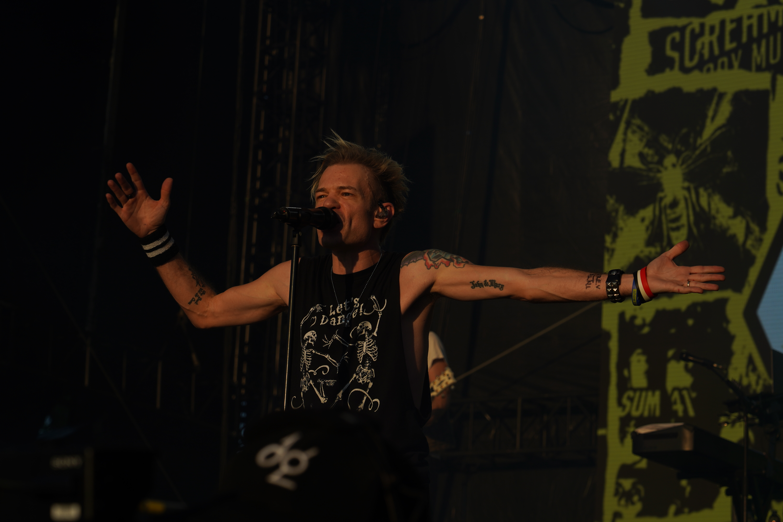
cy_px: 261
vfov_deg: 13.0
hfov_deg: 19.5
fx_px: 2284
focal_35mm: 105
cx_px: 392
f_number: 8
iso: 100
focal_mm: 105
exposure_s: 1/500
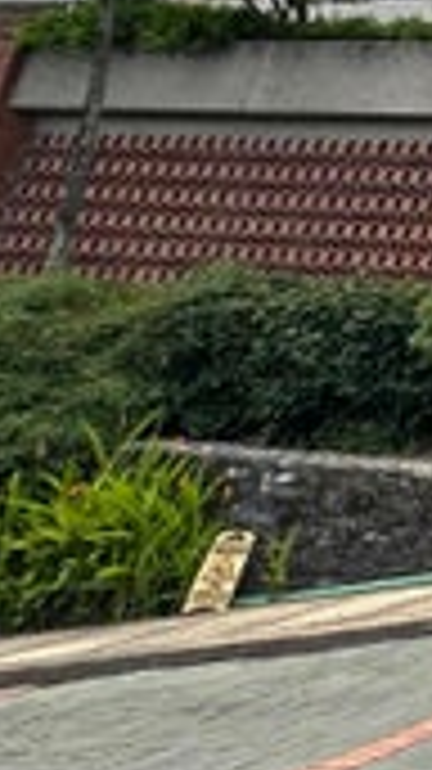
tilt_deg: +19.3
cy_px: -153
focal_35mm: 57
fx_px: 1162
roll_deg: -2.5
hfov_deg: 11.0
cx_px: 1350
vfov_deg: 30.9
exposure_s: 1/392
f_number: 2.2
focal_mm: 2.22
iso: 40
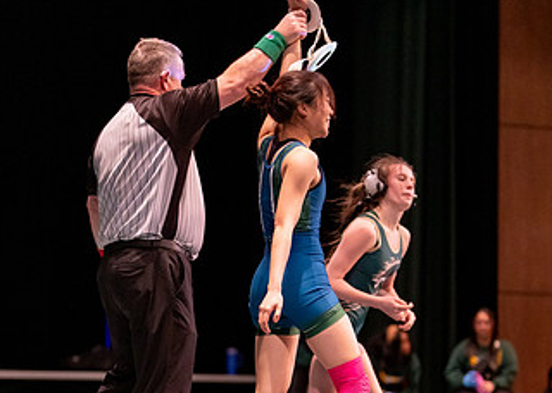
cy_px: 333
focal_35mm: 113
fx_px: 1770
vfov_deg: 12.6
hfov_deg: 17.7
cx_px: 259
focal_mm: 50
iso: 1600
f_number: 1.2
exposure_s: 1/1000
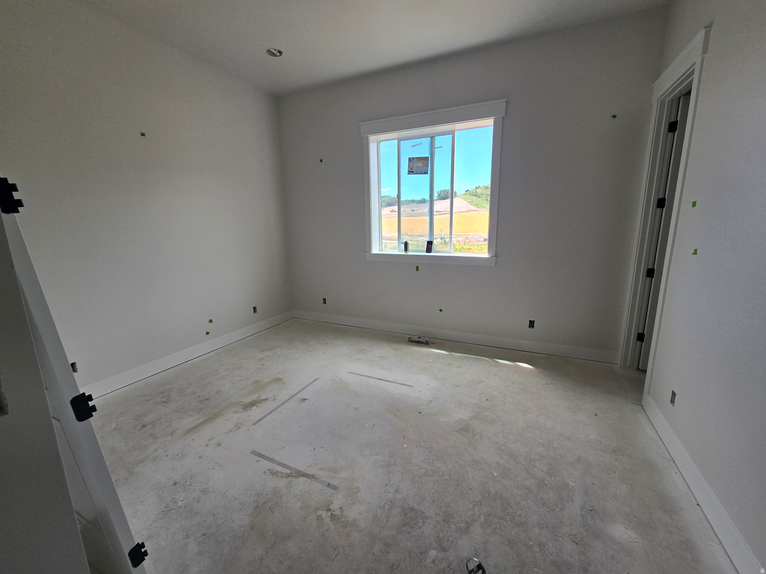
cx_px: 383
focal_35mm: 13
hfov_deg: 106.2
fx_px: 288
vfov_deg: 89.9
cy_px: 287
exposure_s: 1/288
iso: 50
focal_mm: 2.2
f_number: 2.2
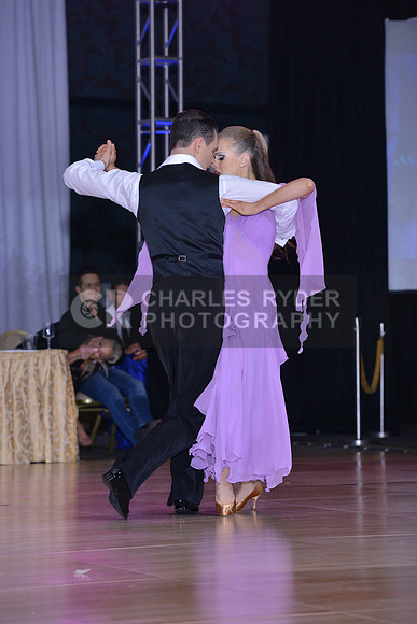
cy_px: 312
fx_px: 2257
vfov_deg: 15.8
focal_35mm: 130
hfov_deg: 10.6
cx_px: 208
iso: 1250
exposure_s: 1/250
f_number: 5
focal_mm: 130
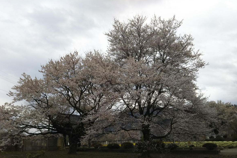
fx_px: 211
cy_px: 89
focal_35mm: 32
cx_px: 116
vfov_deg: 41.0
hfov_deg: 58.7
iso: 25
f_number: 2.2
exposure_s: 1/829
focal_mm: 4
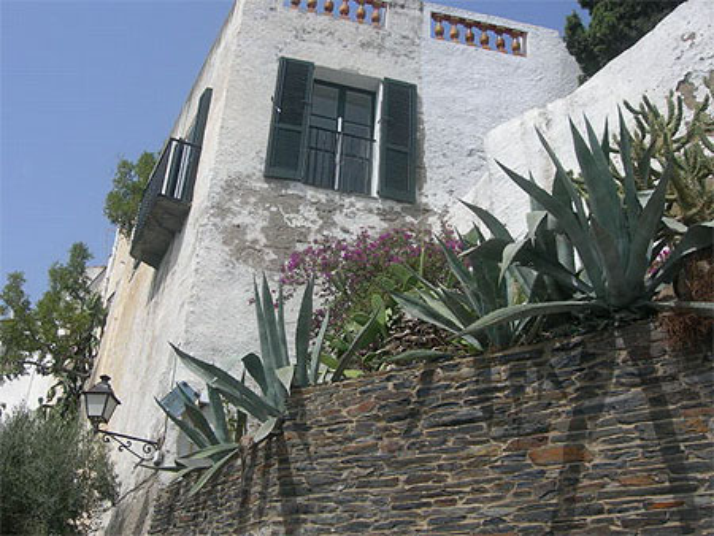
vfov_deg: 37.8
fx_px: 784
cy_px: 268
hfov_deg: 49.0
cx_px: 357
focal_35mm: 38
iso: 50
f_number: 4.8
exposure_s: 1/604
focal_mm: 7.8
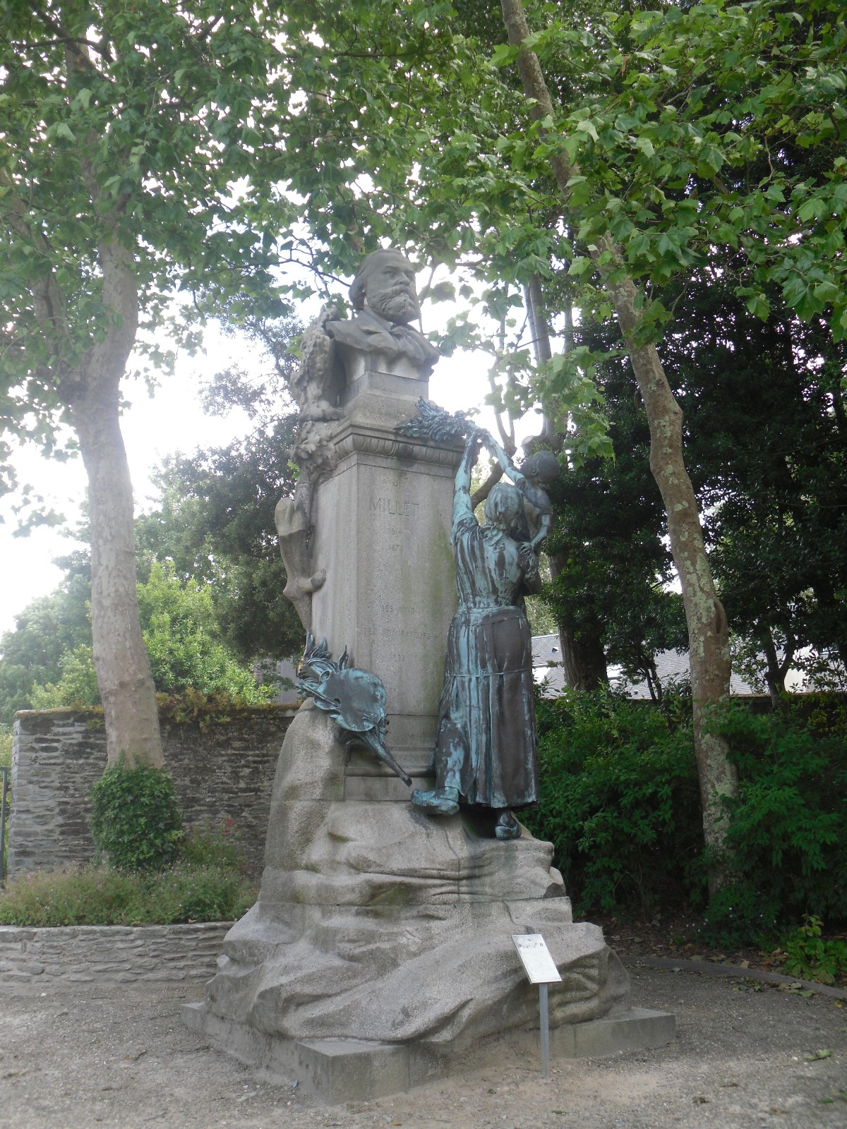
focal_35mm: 35
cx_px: 424
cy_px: 564
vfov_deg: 52.6
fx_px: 1142
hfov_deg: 40.7
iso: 80
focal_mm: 6.3
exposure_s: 1/117
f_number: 3
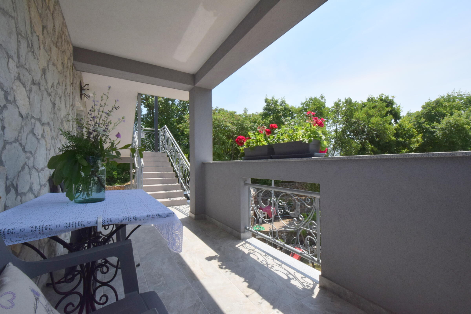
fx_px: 196
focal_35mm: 15
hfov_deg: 100.4
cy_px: 157
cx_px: 236
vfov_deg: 77.3
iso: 720
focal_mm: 10
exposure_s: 1/200
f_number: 22
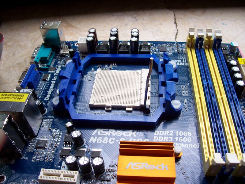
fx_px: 241
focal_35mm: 34
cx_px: 122
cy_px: 92
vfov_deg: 41.8
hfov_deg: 54.0
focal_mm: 5.6
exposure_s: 1/78.1
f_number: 2.7
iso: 80
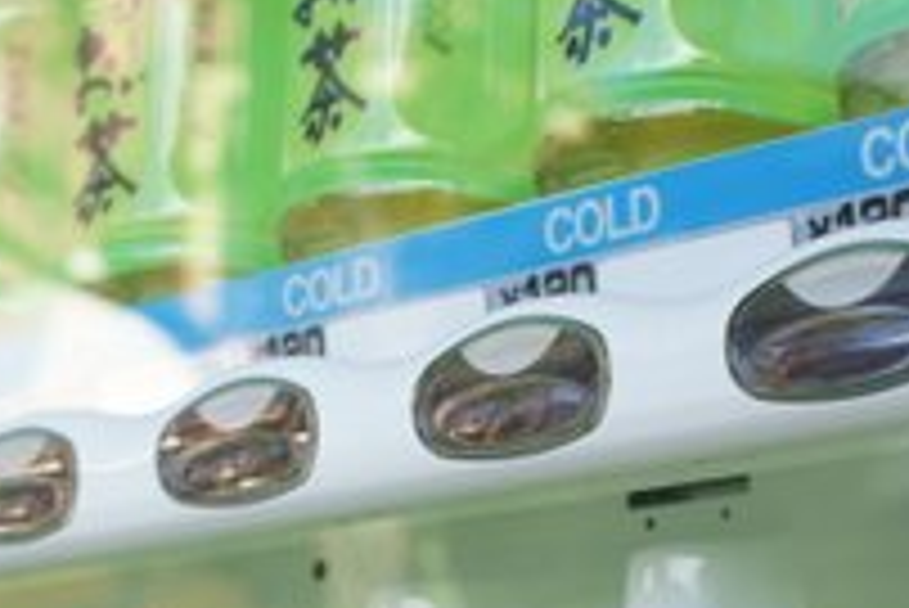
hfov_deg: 19.1
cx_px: 360
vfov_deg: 12.6
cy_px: 676
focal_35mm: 107
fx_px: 2704
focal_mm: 30
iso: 200
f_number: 5.6
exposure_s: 1/125
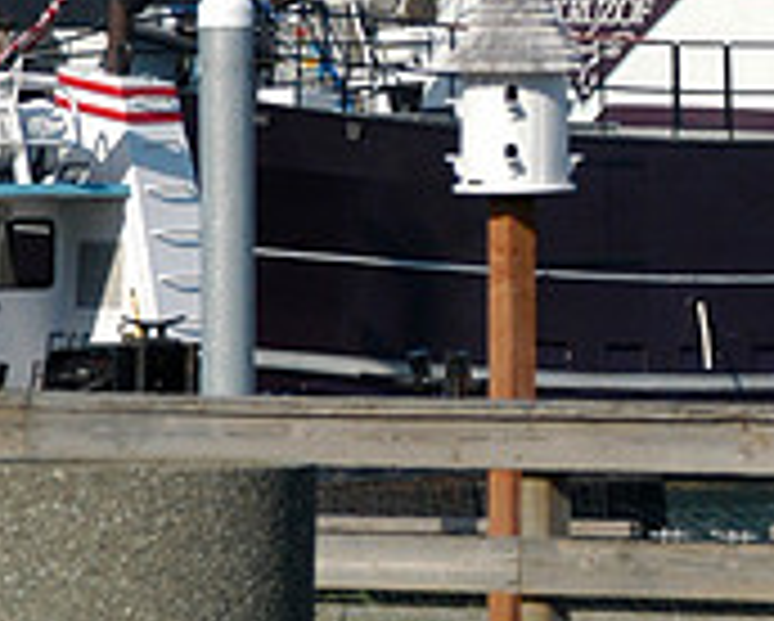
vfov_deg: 3.3
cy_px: -200
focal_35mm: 473
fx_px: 10848
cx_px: 891
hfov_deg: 4.1
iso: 400
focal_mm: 100
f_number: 9
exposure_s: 1/1250
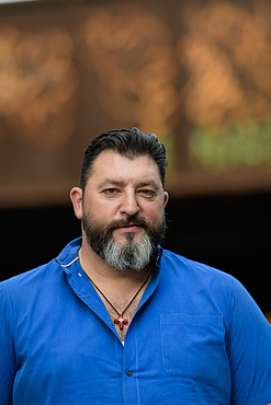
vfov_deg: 12.5
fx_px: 1850
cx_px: 115
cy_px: 224
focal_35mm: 164
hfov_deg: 8.4
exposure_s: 1/320
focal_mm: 135
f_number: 2
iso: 200
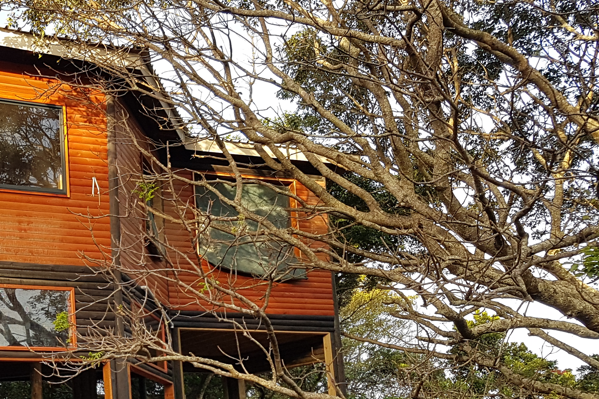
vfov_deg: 23.8
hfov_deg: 32.9
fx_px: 932
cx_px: 10
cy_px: 326
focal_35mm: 56
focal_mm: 4.2
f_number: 1.7
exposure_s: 1/265
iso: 40
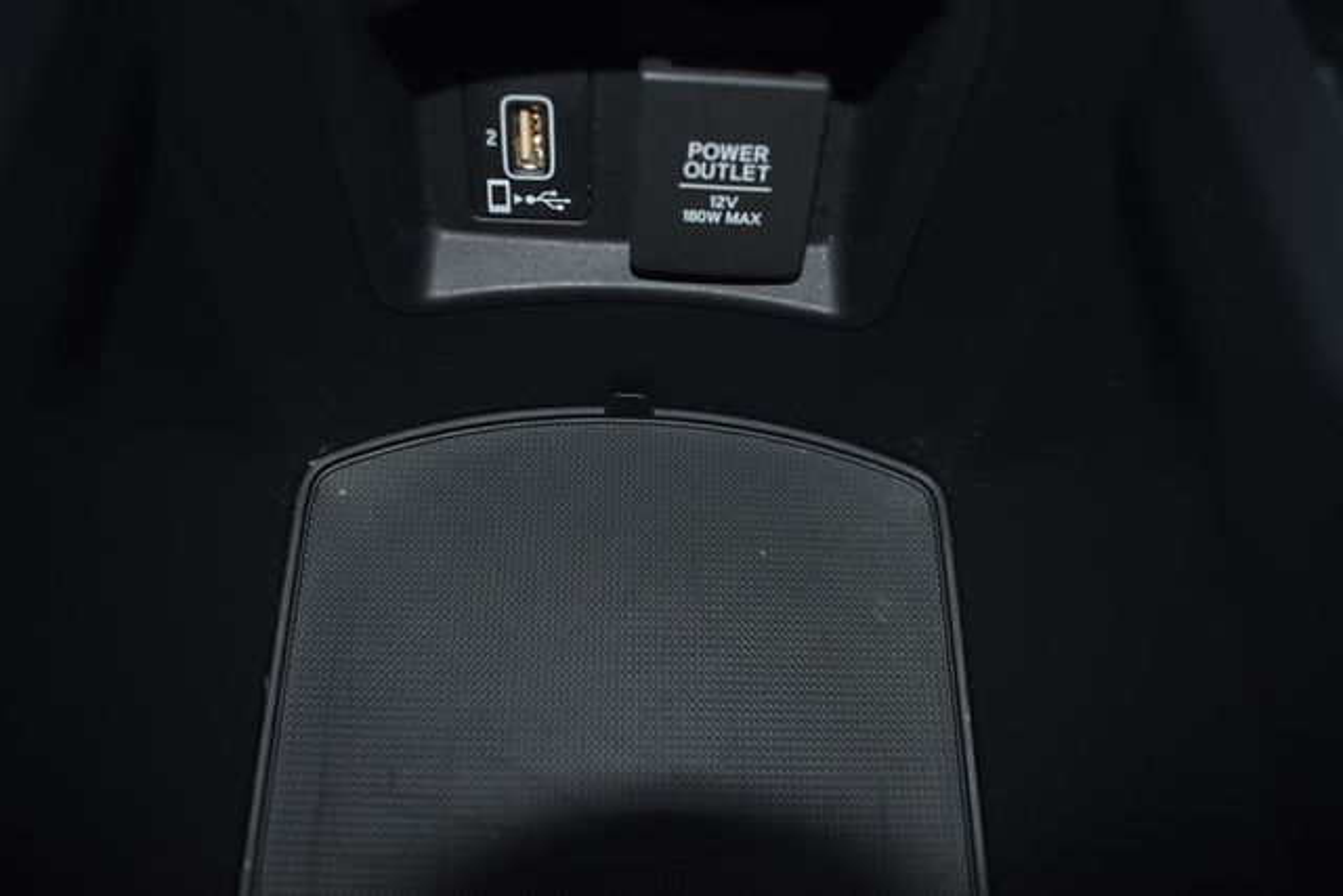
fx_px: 1007
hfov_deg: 67.4
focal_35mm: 27
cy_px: 448
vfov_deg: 48.0
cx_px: 672
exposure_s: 1/60
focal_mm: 18
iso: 200
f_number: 3.5
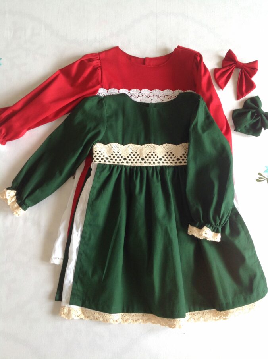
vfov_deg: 52.7
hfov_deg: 40.6
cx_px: 134
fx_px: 362
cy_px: 180
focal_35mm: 35
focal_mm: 4.28
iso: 64
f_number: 2.4
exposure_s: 1/40
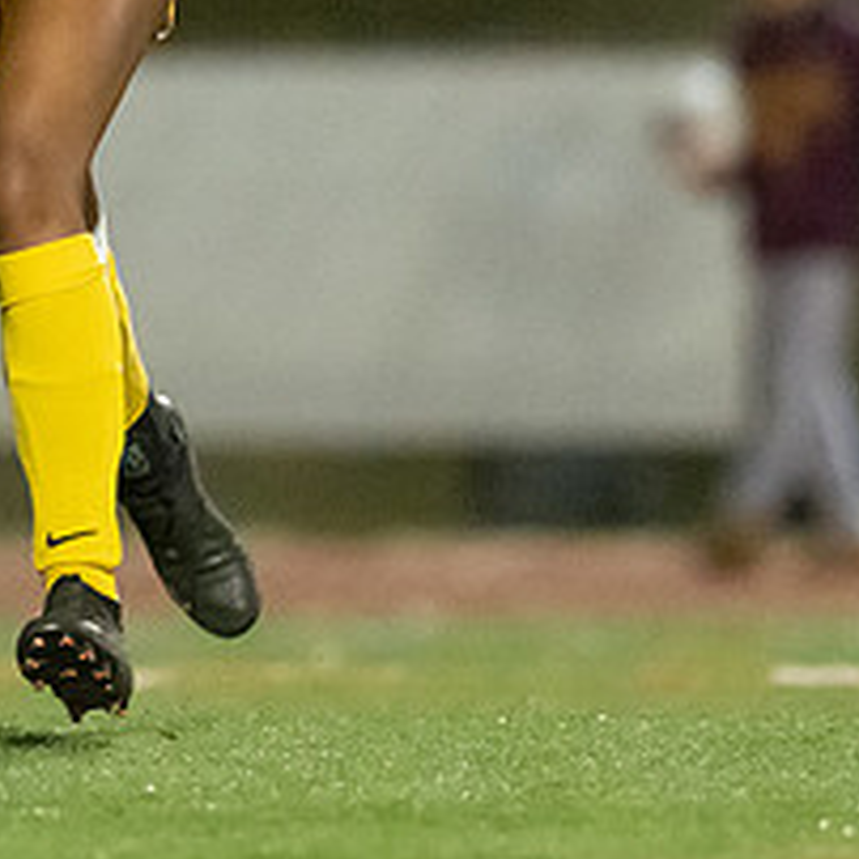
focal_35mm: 1087
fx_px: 30518
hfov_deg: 1.6
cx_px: 82
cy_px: -40
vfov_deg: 1.6
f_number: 2.8
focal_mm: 300
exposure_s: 1/1000
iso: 16000
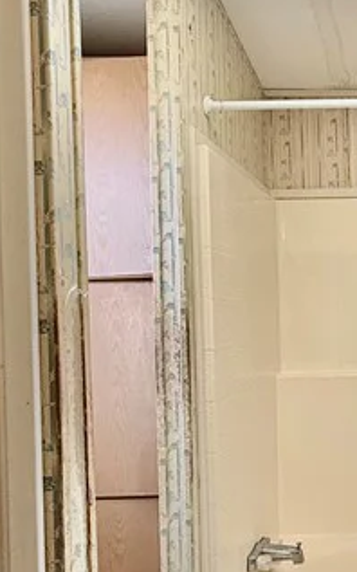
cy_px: 316
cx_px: 460
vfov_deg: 41.8
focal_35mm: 48
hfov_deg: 23.8
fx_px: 748
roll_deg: +2.5
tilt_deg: -0.2
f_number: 2.2
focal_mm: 2.22
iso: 100
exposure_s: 1/99
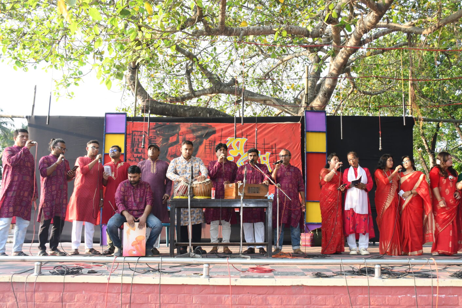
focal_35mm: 36
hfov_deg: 53.1
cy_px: 145
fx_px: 462
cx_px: 252
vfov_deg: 36.9
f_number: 5.6
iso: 500
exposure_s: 1/160
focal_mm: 22
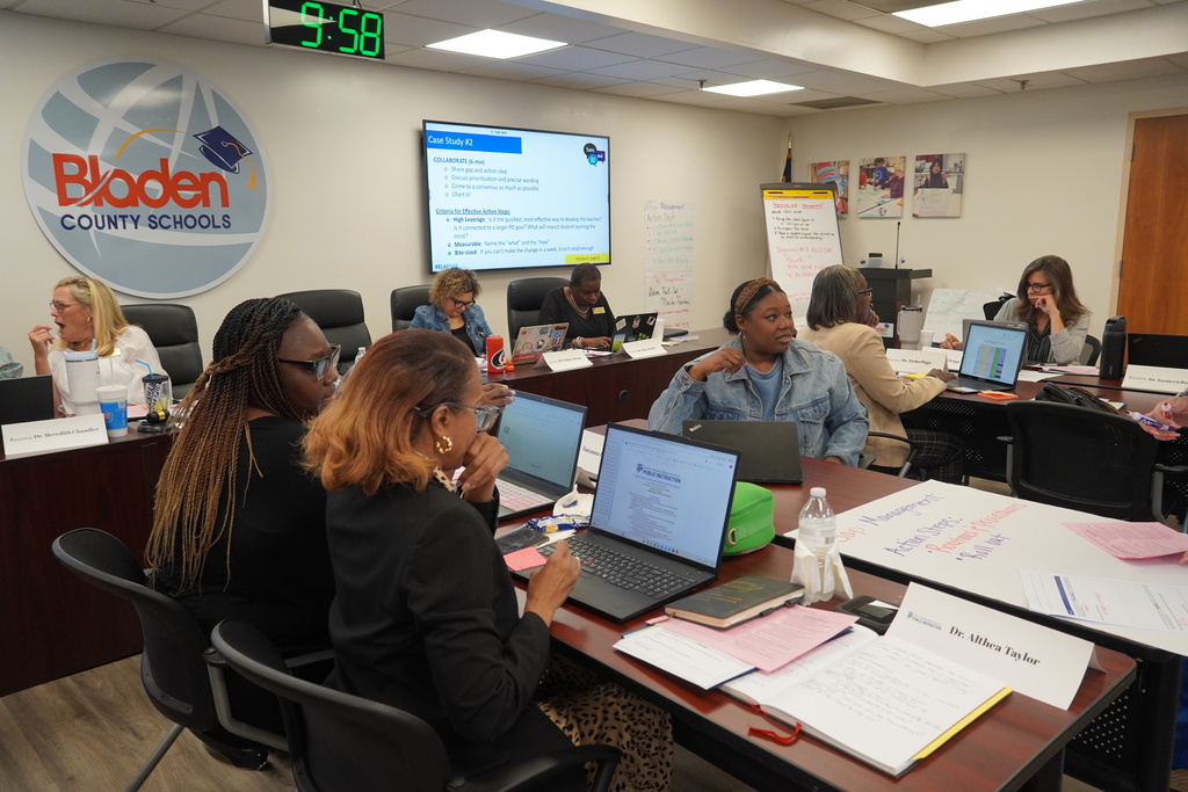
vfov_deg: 47.9
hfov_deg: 67.4
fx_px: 891
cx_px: 594
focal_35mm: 27
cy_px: 396
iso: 1250
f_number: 4
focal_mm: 18
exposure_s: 1/160
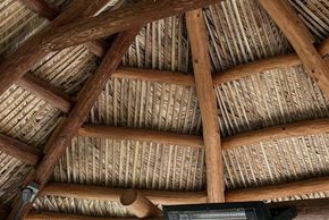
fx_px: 503
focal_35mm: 55
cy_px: 127
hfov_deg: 34.2
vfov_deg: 24.6
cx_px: 296
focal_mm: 6.86
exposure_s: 1/241
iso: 64
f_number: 1.78
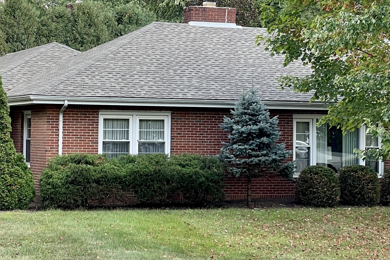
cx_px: 202
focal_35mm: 120
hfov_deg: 17.1
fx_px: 1300
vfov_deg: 11.4
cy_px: 80
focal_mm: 6
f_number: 2
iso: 25
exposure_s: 1/172
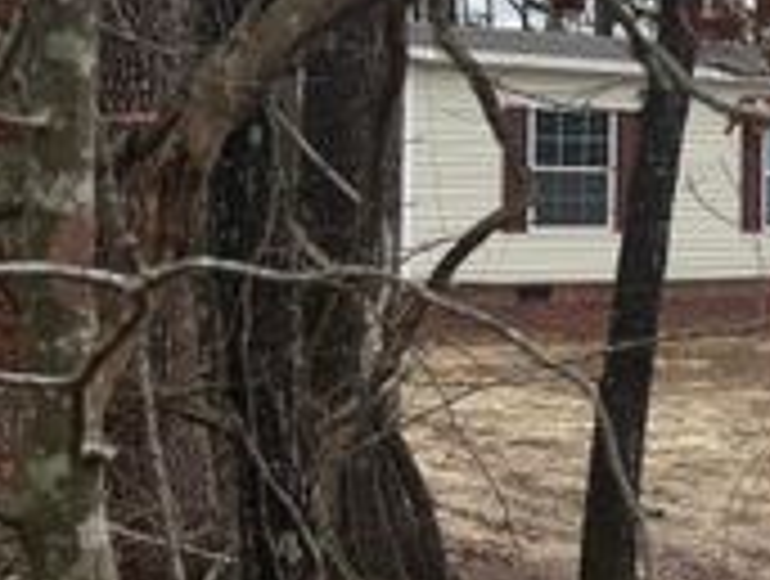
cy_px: 146
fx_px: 1560
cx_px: 1027
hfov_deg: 24.0
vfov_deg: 20.9
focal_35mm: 70
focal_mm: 6.76
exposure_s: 1/1172
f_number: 1.78
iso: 80
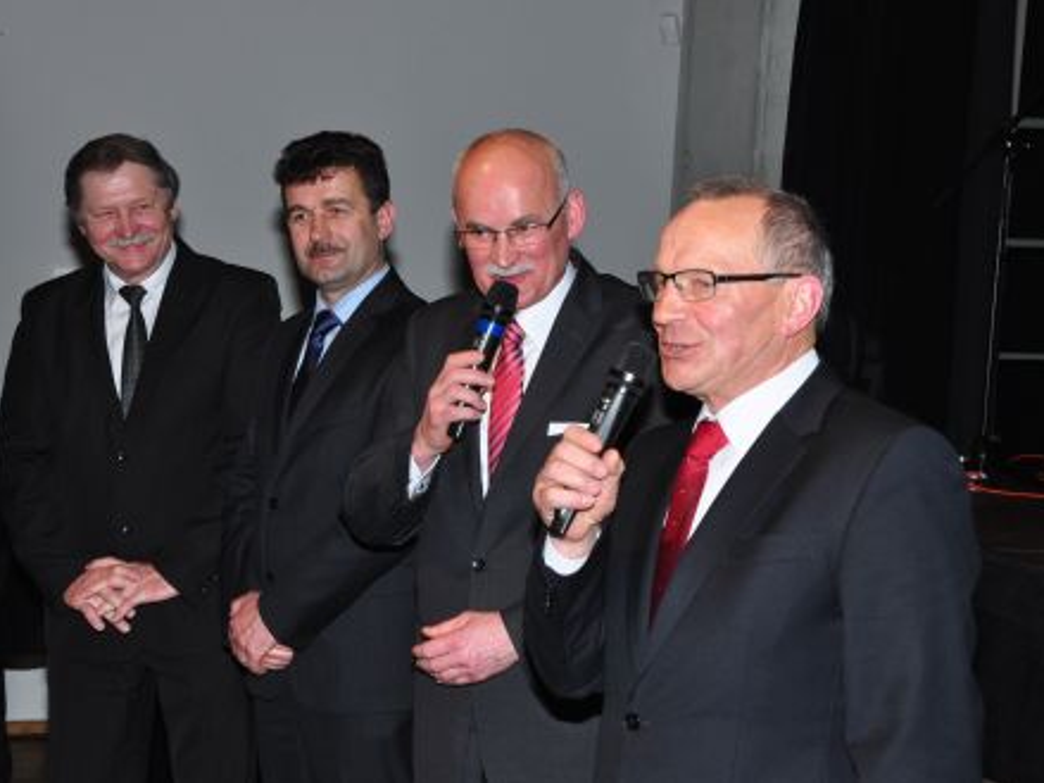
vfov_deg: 18.0
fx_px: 2472
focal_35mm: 82
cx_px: 473
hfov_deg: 23.8
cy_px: 393
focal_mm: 50
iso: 640
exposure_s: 1/100
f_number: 11
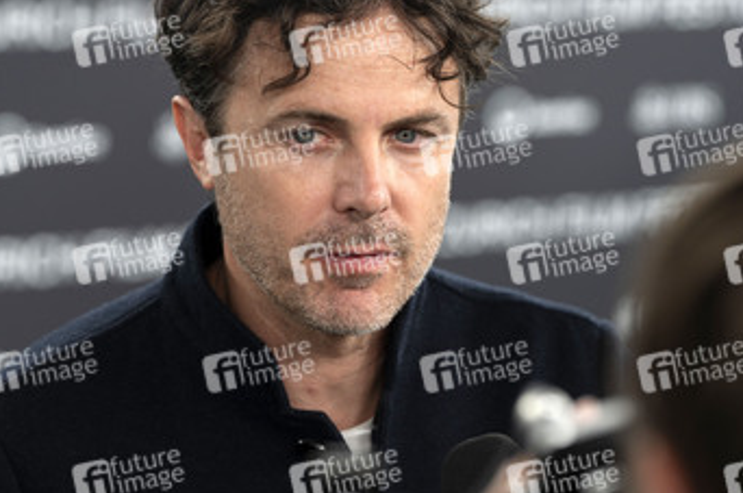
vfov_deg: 7.2
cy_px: 204
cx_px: 288
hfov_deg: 10.8
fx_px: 3916
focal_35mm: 190
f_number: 4.5
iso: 400
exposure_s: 1/200
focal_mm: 144
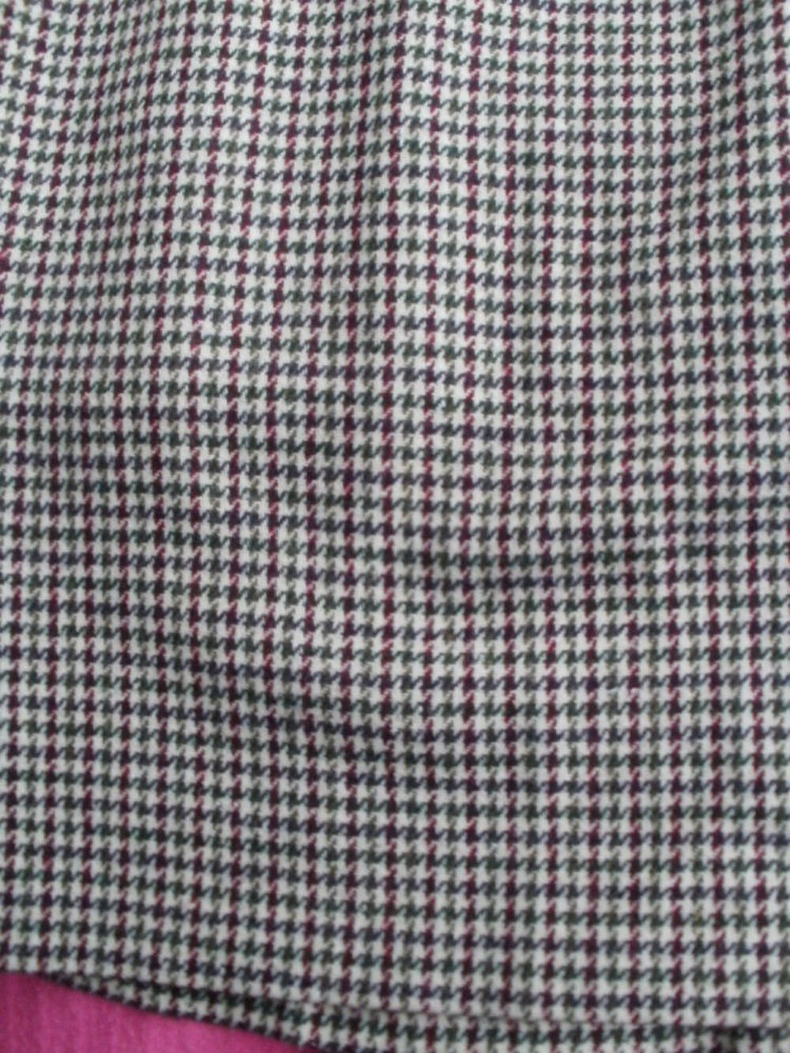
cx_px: 395
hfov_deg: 39.7
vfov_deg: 51.4
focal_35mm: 36
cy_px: 526
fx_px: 1095
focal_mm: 6.3
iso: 400
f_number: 5.6
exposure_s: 1/250
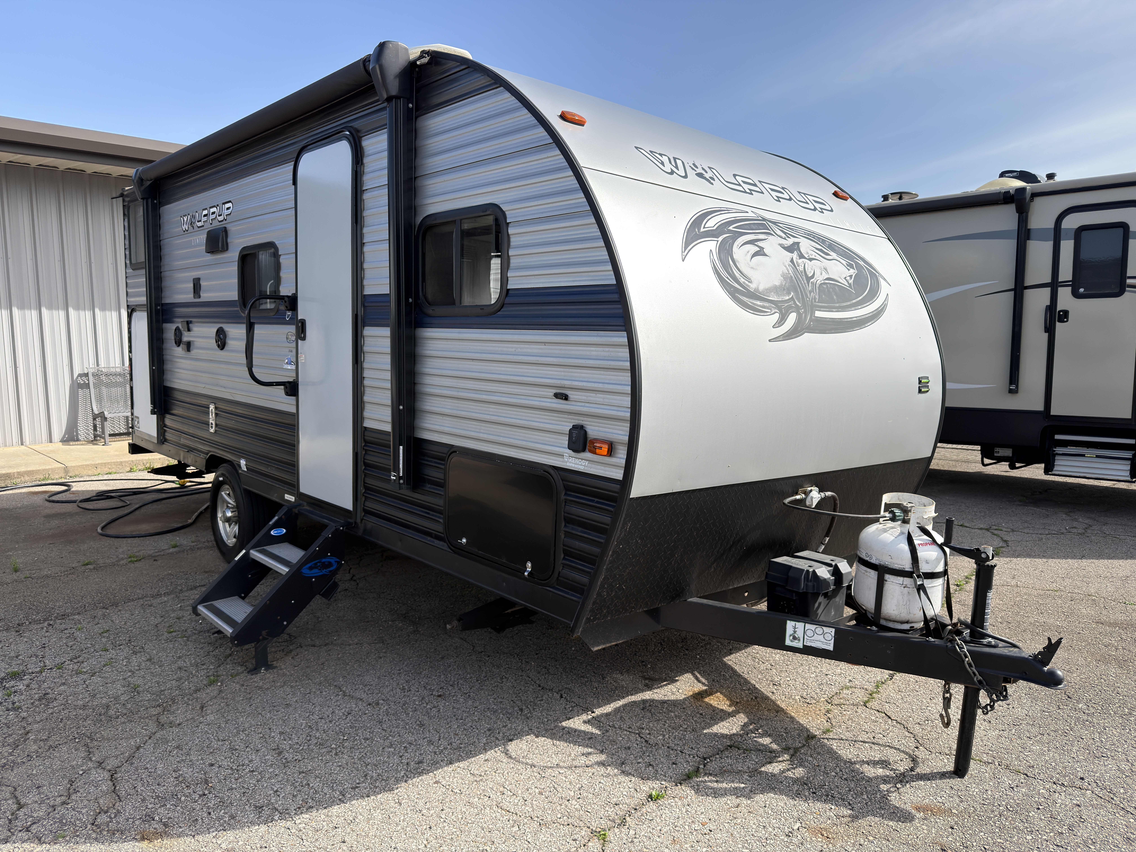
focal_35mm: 24
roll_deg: +1.3
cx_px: 568
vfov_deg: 56.8
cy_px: 426
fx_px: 788
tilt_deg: -5.9
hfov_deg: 71.6
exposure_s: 1/3497
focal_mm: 6.76
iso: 80
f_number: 1.78
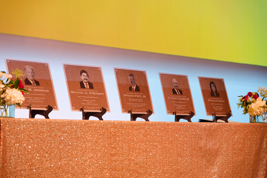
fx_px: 616
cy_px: 89
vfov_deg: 16.5
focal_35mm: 83
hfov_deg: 24.5
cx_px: 134
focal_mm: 55
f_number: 2.8
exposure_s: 1/125
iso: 2000
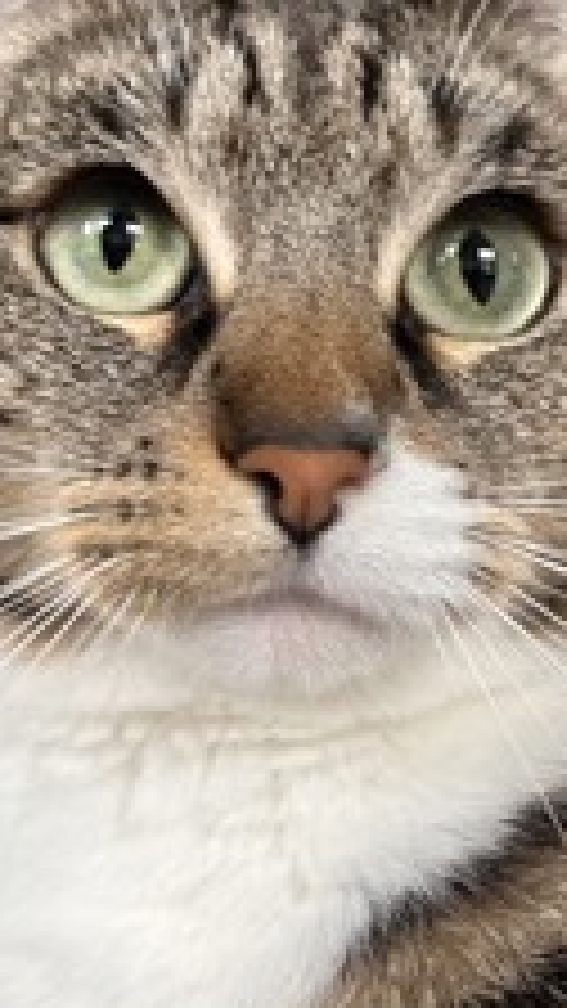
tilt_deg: +19.4
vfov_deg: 38.8
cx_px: 232
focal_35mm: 53
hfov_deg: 22.6
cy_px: 360
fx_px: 1417
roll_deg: -1.9
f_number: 1.5
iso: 160
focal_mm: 5.7
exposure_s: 1/60
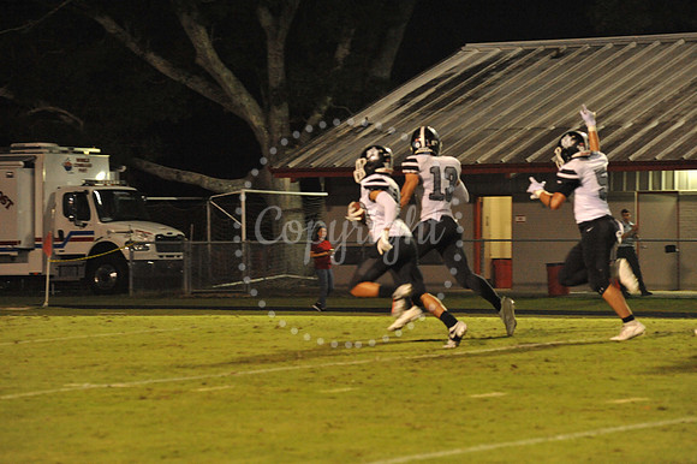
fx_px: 3289
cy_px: 232
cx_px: 348
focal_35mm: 170
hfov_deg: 12.1
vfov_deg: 8.1
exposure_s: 1/200
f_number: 5.6
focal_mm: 170
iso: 6400
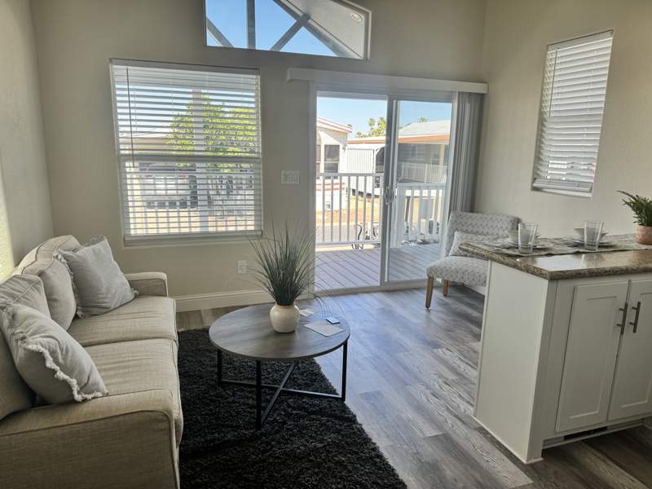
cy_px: 244
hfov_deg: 71.6
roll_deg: -1.3
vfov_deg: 56.8
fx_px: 452
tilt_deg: -12.2
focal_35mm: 24
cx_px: 326
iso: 80
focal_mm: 6.76
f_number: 1.78
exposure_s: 1/451
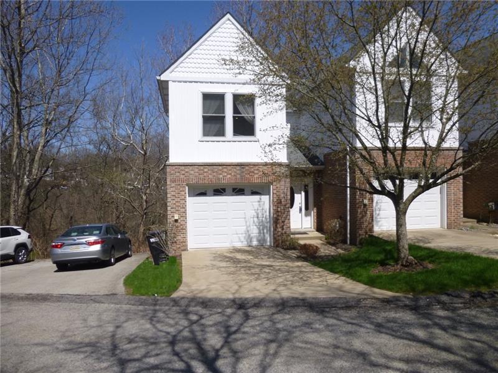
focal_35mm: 25
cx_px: 249
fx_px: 360
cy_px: 186
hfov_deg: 69.4
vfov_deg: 54.9
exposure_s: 1/250
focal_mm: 4.5
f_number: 9
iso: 100
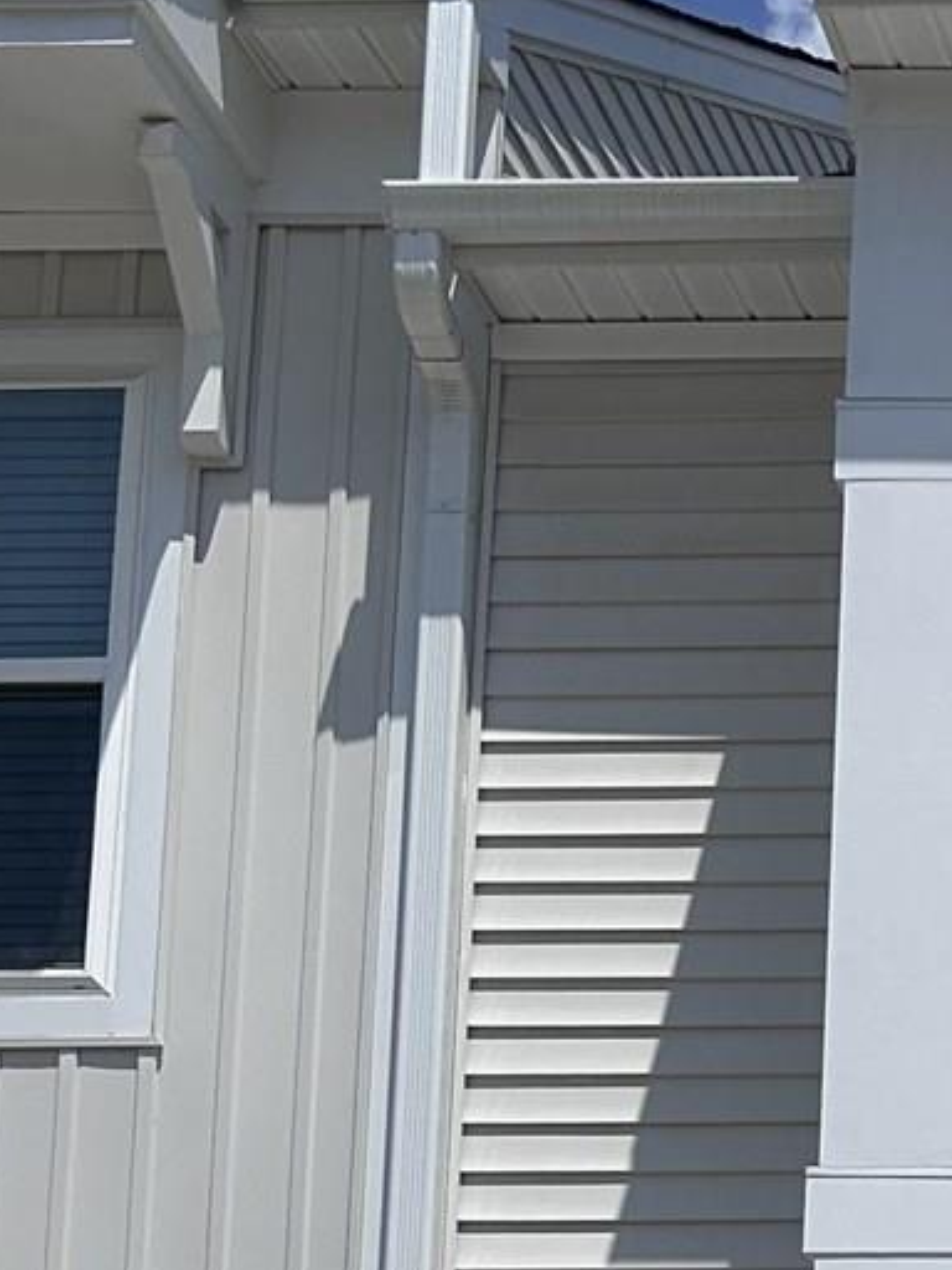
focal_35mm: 117
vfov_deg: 16.0
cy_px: 1605
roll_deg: +0.5
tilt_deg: +11.9
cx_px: 1849
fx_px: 4290
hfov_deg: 11.5
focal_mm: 5.7
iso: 50
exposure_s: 1/11364
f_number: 1.5
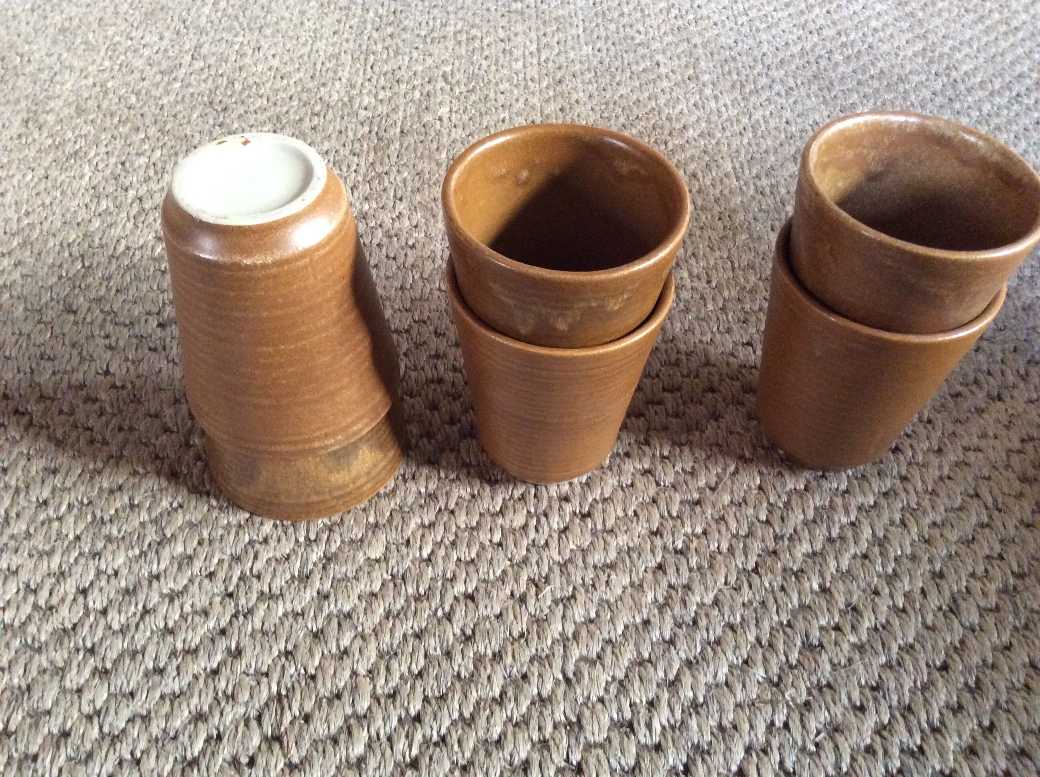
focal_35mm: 32
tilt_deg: -49.2
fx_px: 960
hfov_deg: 56.9
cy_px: 388
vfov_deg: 44.1
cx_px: 520
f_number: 2.4
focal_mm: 3.3
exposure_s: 1/17
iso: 320
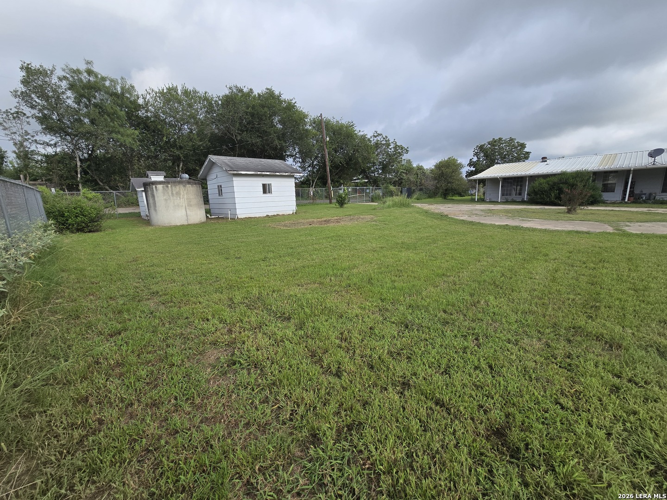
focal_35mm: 13
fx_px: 250
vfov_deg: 89.9
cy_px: 250
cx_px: 334
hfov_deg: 106.2
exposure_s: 1/1332
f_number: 2.2
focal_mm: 2.2
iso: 50
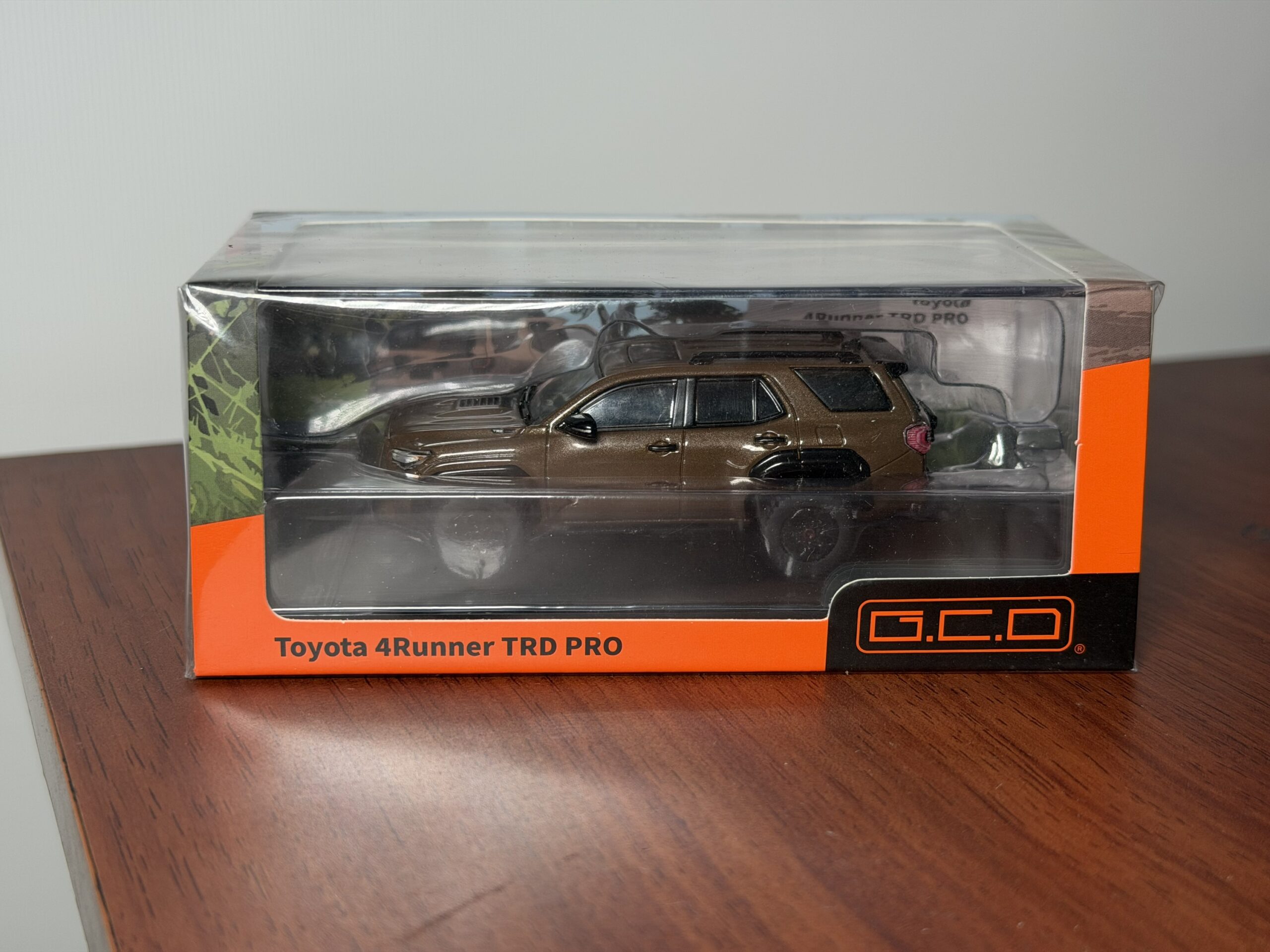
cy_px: 476
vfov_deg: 30.3
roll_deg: -0.3
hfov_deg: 39.7
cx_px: 635
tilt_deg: -15.9
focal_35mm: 48
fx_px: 1761
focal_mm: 6.76
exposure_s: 1/121
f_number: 1.78
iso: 80
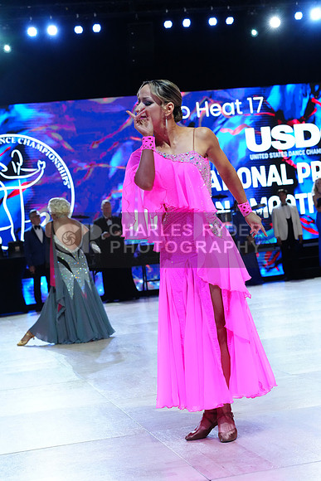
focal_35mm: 70
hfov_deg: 19.5
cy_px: 240
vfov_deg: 28.8
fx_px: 936
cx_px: 160
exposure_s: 1/400
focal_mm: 70
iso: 6400
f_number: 6.3
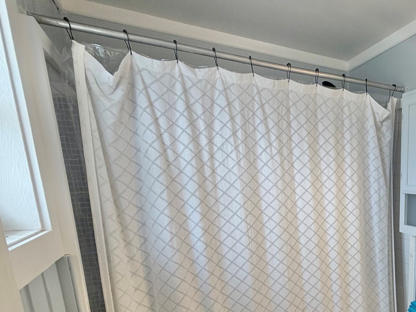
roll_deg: +0.3
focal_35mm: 26
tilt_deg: -11.7
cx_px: 374
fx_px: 312
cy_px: 237
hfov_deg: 57.8
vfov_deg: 50.7
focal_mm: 2.22
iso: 100
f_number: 2.2
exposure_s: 1/120
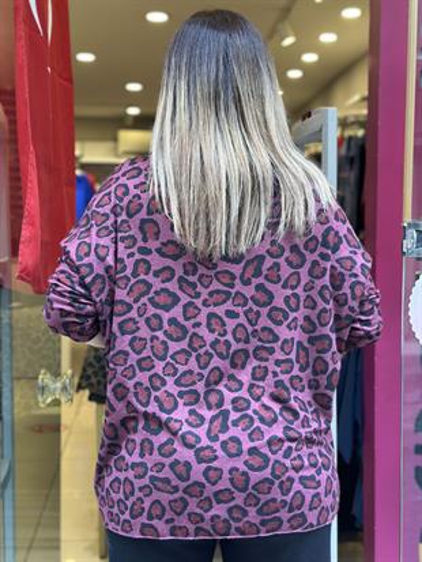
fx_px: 780
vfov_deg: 39.6
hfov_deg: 30.3
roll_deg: -0.6
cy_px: 281
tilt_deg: -3.7
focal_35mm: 48
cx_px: 211
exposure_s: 1/114
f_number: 1.78
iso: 125
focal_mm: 6.86
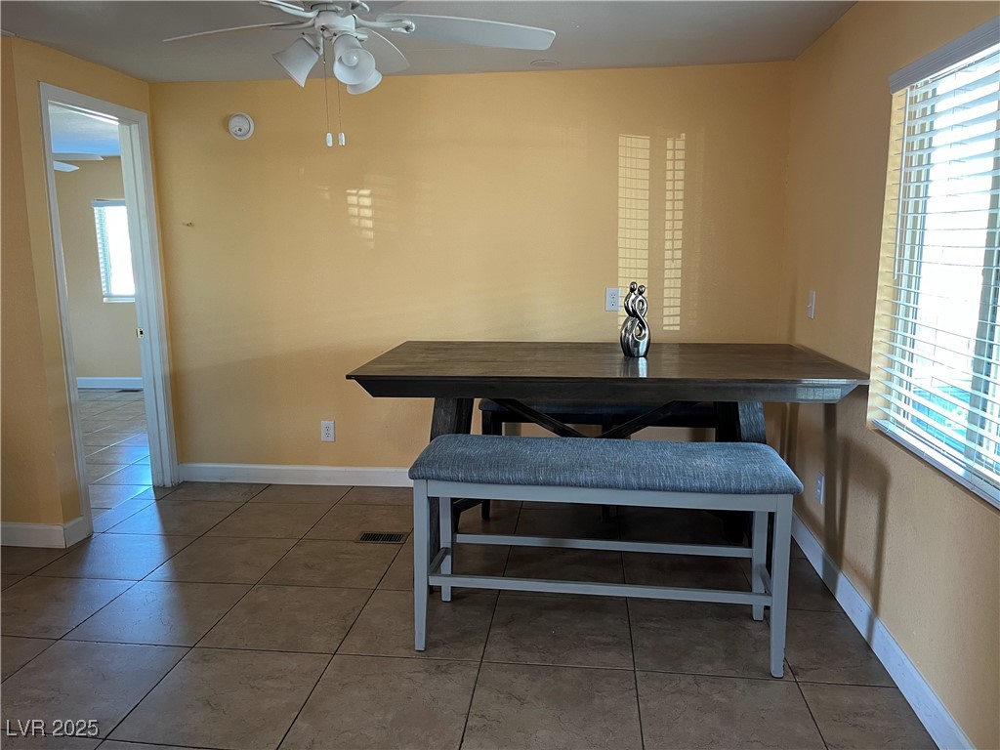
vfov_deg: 53.1
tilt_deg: -10.3
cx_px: 500
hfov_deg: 67.3
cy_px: 375
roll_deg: +1.1
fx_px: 751
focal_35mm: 26
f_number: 1.6
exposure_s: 1/60
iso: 200
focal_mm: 5.1
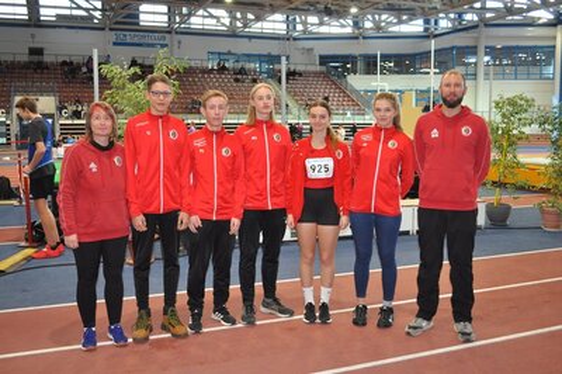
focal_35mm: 36
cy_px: 187
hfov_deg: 53.2
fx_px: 562
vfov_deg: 36.8
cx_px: 281
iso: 800
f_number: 4
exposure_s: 1/60
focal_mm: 24
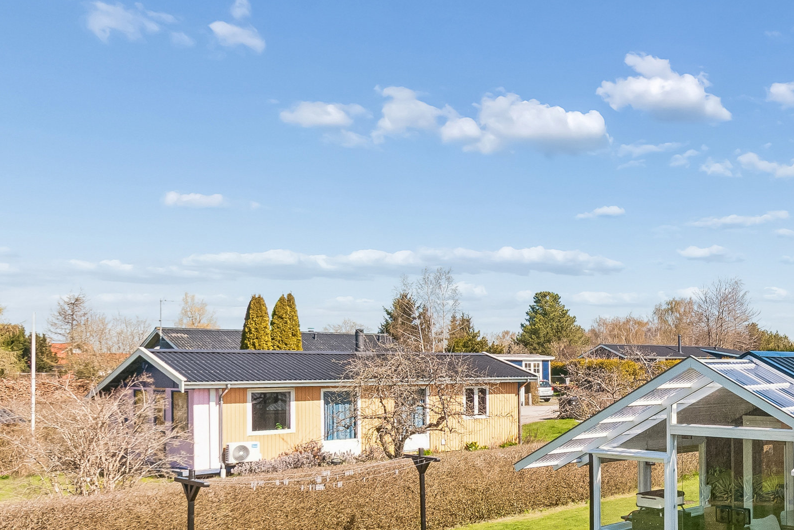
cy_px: 322
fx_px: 750
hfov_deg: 50.9
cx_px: 677
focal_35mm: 34
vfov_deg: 38.7
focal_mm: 12
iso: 400
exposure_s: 1/500
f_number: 10
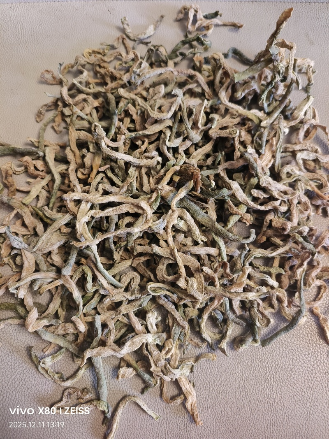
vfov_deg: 73.9
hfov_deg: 58.9
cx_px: 164
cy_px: 220
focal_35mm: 23
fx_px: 292
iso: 1273
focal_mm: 5.5
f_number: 1.75
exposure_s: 1/50
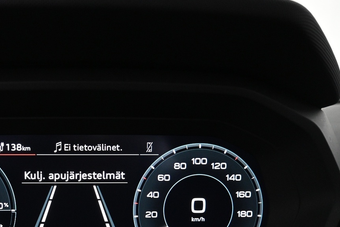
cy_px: 191
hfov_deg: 41.9
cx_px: 74
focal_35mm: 45
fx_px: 425
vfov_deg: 29.0
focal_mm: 16
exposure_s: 1/40
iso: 1600
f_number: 3.5
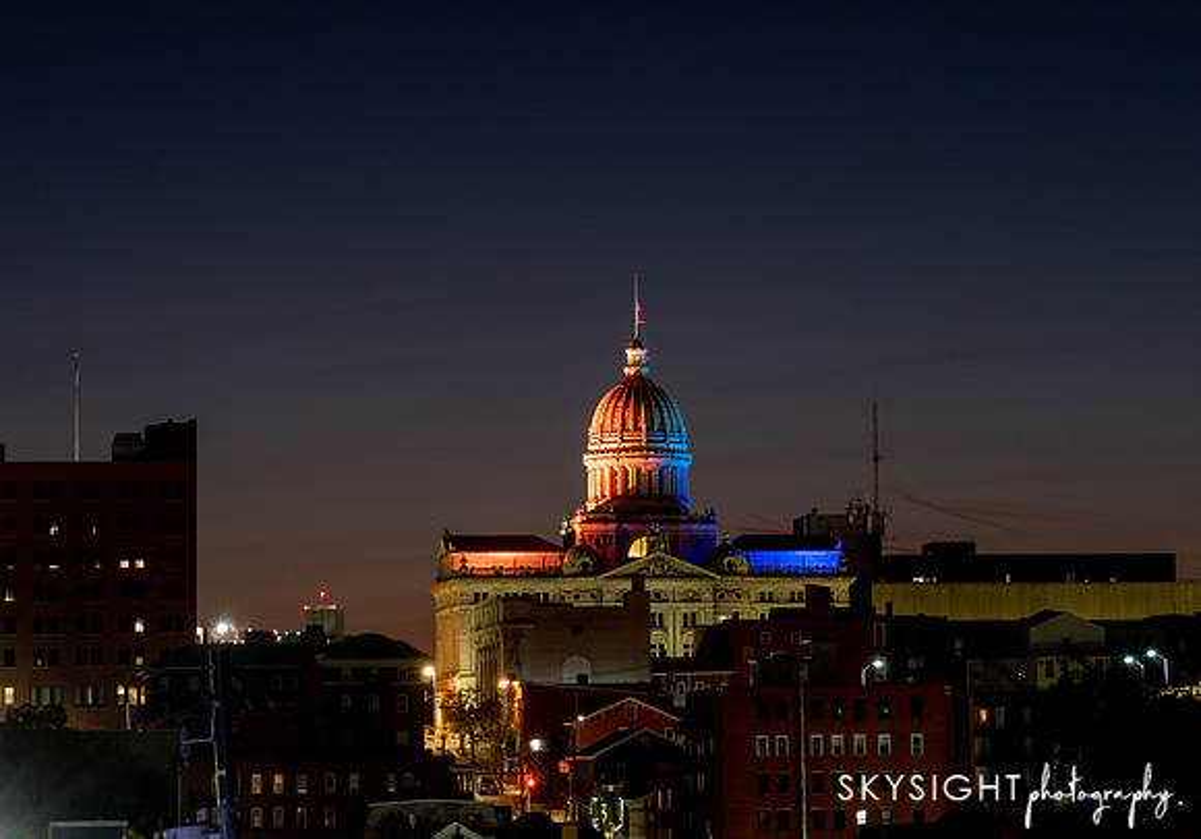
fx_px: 5567
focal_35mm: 164
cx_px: 537
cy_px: 344
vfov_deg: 8.6
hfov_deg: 12.3
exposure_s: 3.2
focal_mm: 69
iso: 125
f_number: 5.4
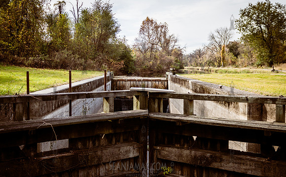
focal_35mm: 37
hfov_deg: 52.8
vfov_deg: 34.1
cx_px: 143
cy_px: 82
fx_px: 288
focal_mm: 24
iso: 200
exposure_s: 1/2500
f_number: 2.8
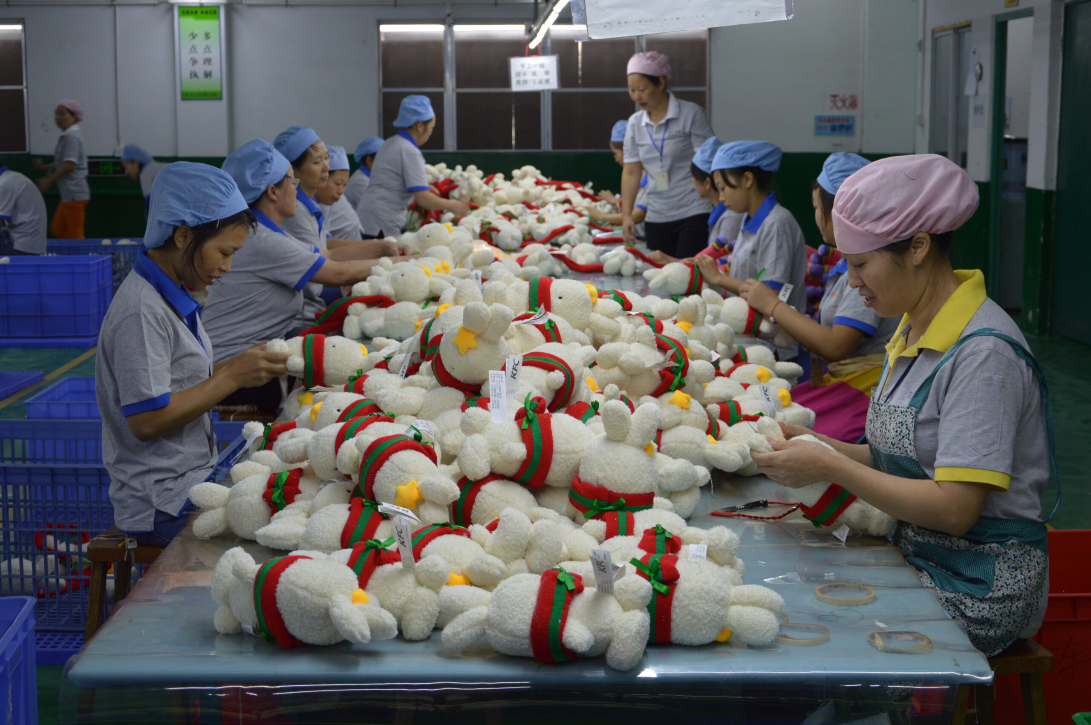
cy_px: 362
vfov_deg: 25.7
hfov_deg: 37.9
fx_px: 1590
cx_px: 546
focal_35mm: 52
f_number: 4.5
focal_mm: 35
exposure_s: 1/30
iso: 360
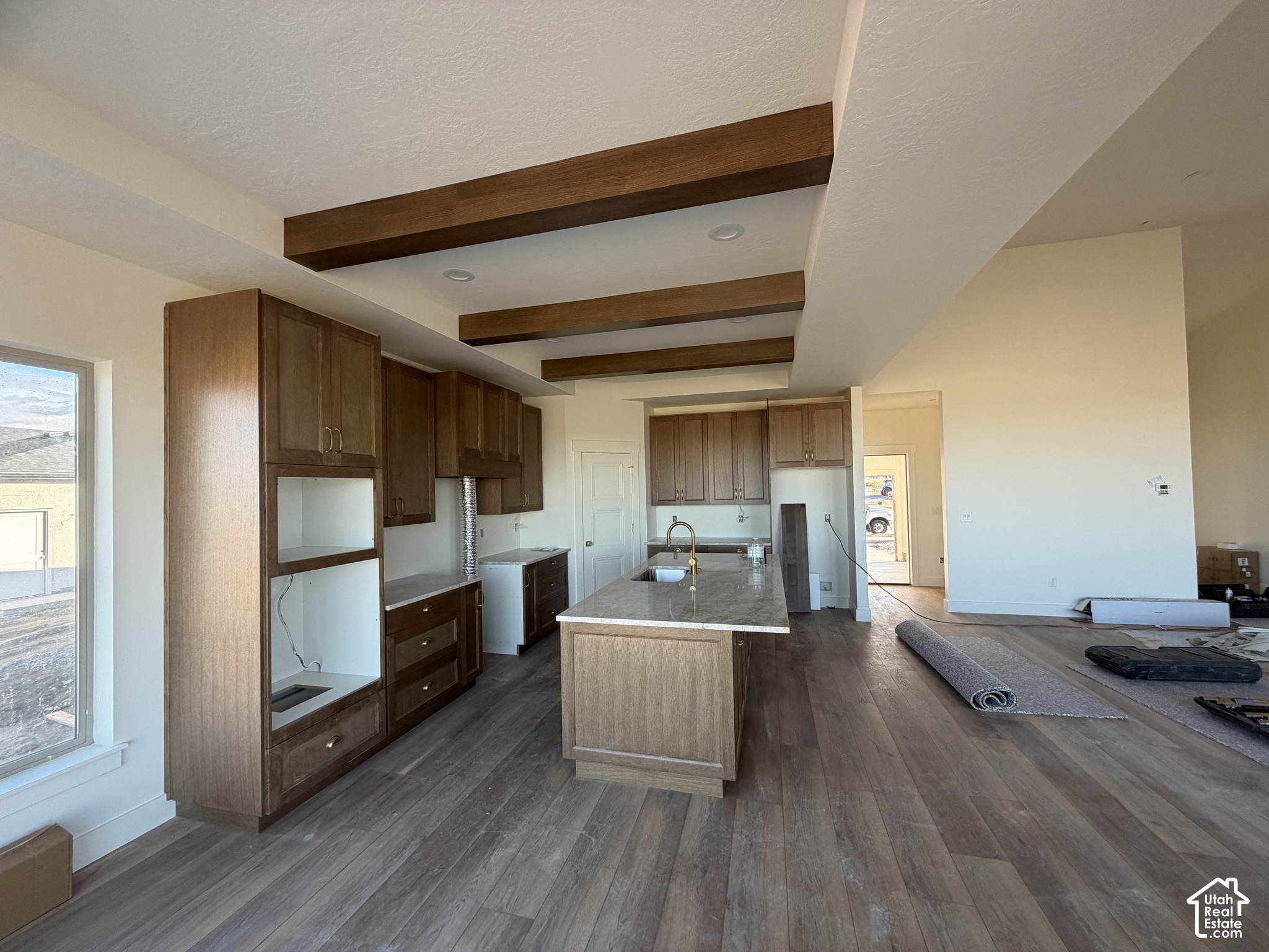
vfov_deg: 85.7
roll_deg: +2.2
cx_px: 634
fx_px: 513
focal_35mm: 14
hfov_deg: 102.1
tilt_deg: +0.7
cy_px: 476
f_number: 2.2
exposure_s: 1/121
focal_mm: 2.22
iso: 100
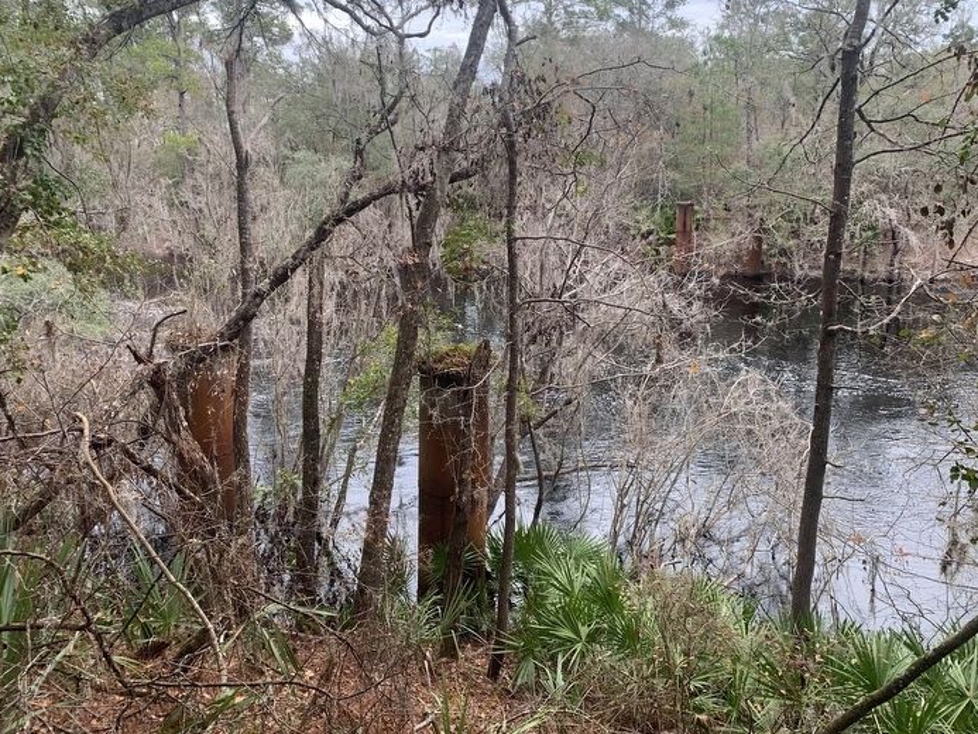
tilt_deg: -10.8
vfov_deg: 46.8
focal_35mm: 30
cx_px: 484
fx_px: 848
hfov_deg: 60.0
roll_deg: +2.0
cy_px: 344
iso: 40
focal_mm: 4.25
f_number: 1.8
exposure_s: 1/121
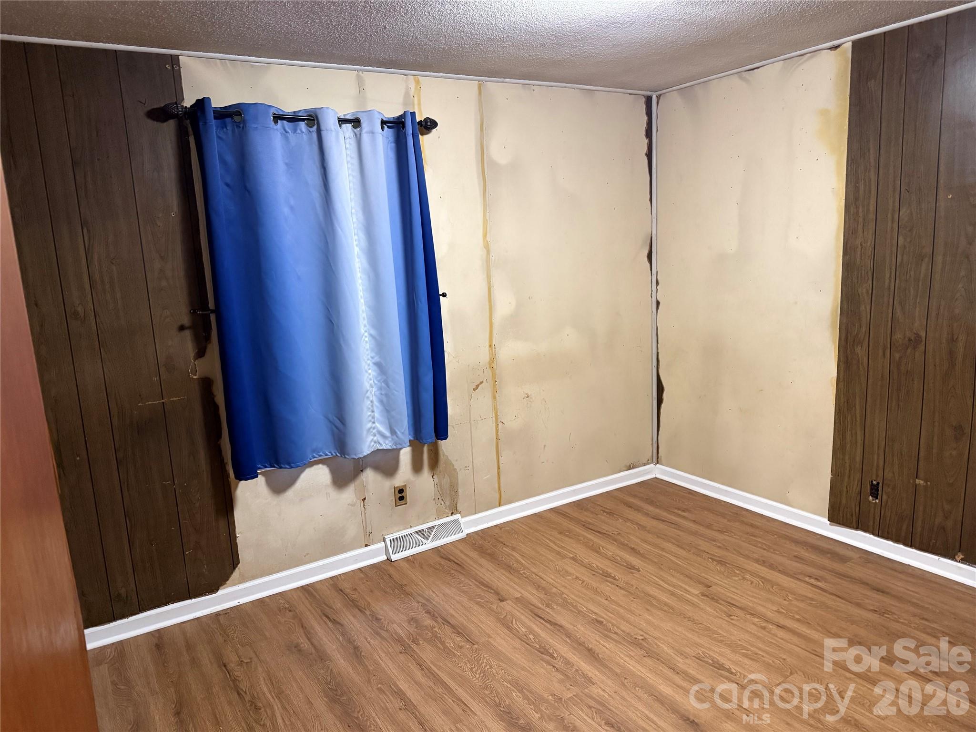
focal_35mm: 24
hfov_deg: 71.6
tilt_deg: -9.8
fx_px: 677
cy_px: 366
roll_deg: +2.3
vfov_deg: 56.8
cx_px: 488
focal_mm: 6.76
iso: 800
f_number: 1.78
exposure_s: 1/60
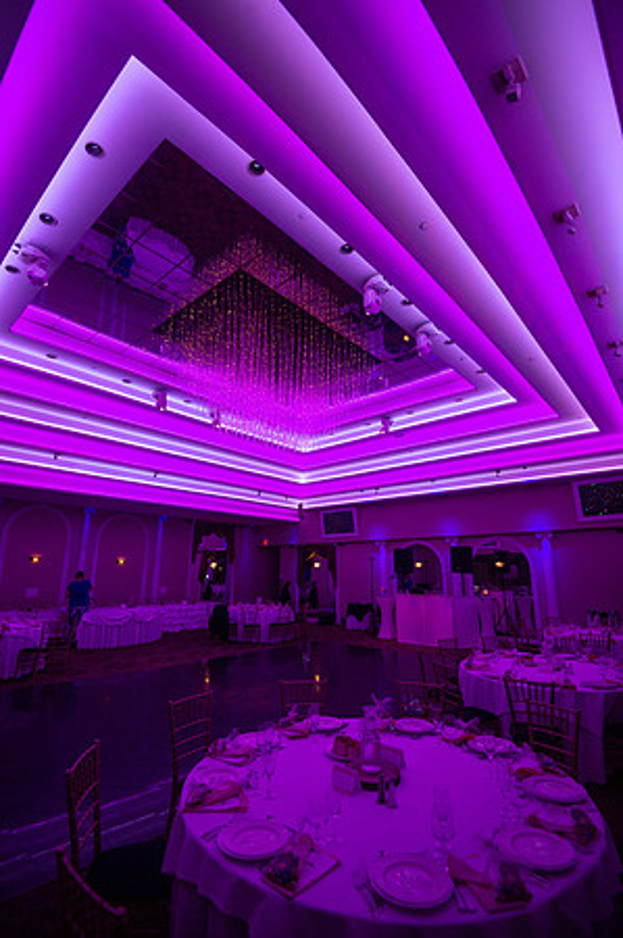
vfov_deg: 96.8
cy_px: 469
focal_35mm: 16
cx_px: 312
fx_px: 416
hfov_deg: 73.6
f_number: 4
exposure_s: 1/320
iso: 1000
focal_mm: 16
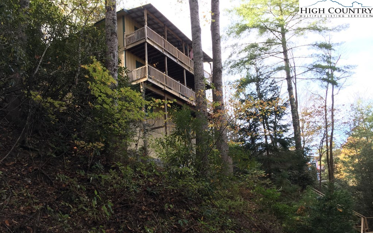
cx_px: 186
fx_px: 315
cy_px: 140
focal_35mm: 31
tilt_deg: +14.9
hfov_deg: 61.2
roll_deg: +4.2
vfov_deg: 40.4
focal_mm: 4.15
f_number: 2.2
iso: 40
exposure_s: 1/120
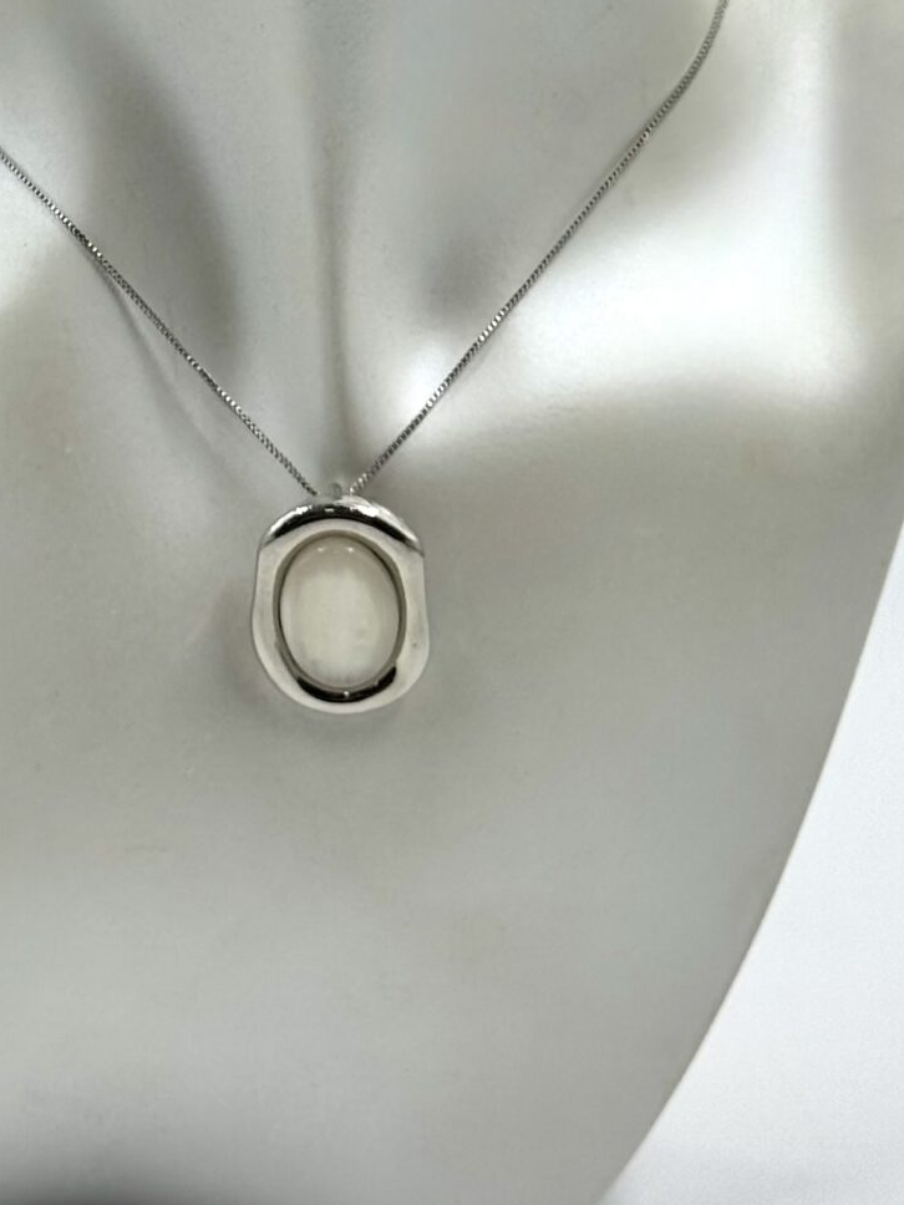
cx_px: 163
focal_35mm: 127
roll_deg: +1.7
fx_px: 4422
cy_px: 47
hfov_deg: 11.6
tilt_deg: -10.8
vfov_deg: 15.3
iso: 64
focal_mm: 6.76
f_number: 1.78
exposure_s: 1/995
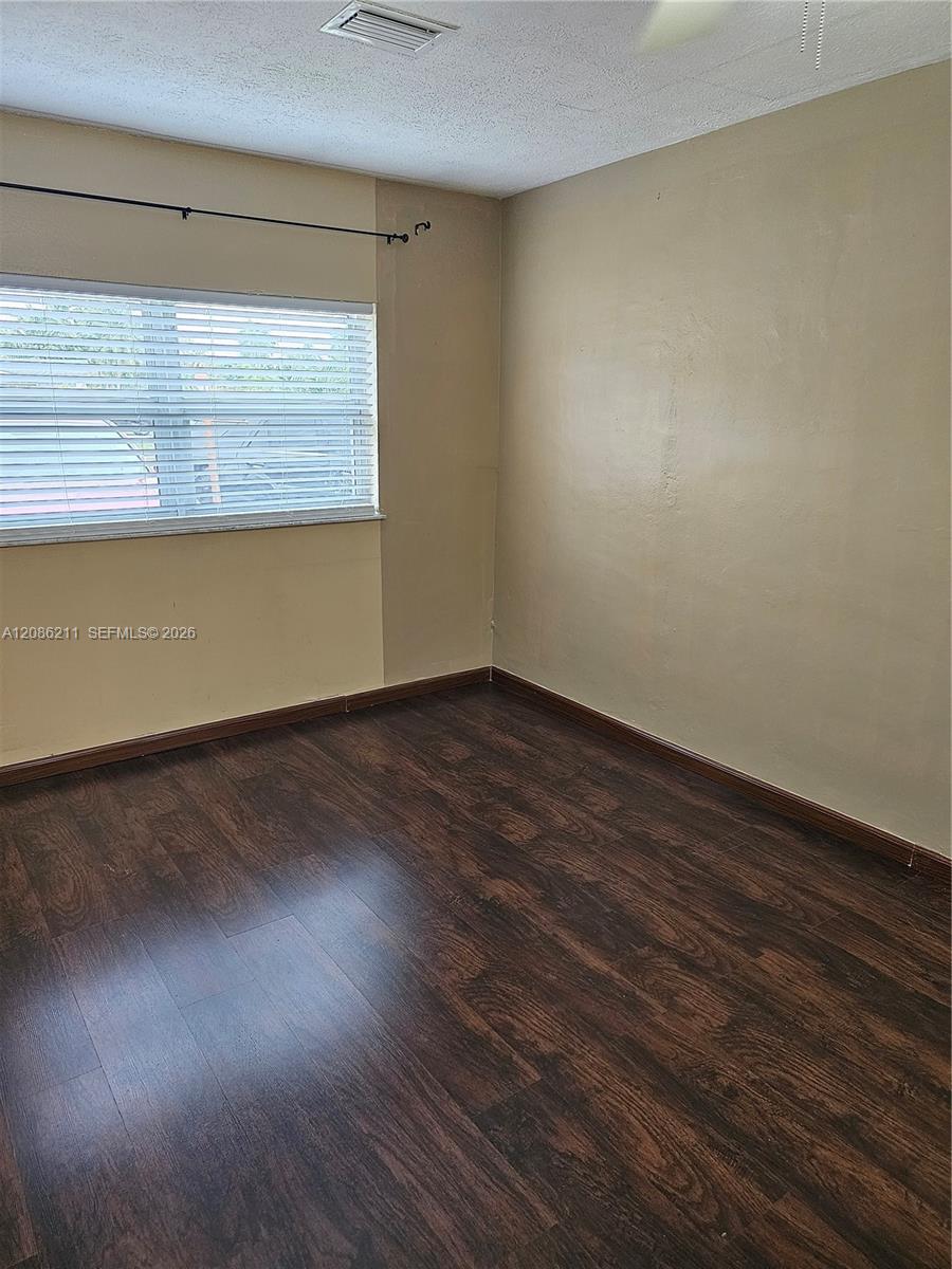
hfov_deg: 58.9
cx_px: 476
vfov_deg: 73.9
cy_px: 634
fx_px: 843
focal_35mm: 23
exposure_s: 1/120
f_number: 1.7
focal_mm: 6.3
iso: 400
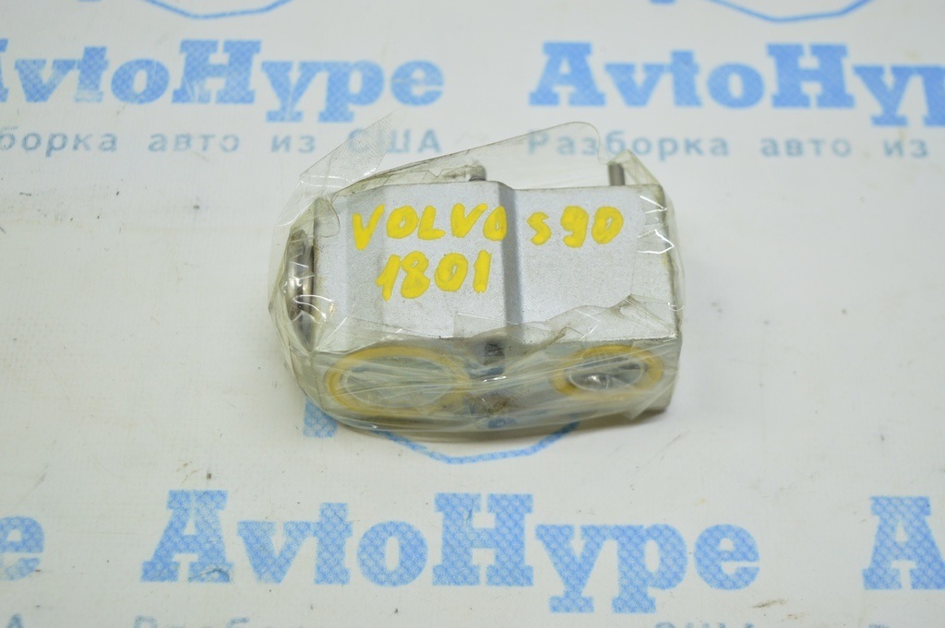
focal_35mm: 57
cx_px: 472
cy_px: 314
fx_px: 1495
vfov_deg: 23.7
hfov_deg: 35.1
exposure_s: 1/40
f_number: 4.8
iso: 400
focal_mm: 38
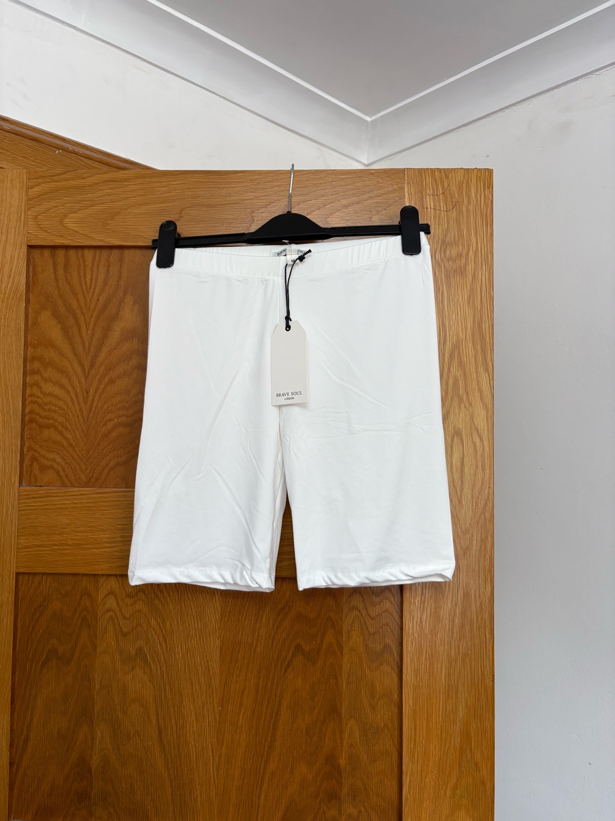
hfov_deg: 53.1
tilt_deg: +2.6
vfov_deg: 67.3
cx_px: 308
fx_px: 616
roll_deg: -0.7
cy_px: 410
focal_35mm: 26
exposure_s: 1/120
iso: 125
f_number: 1.6
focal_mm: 5.96
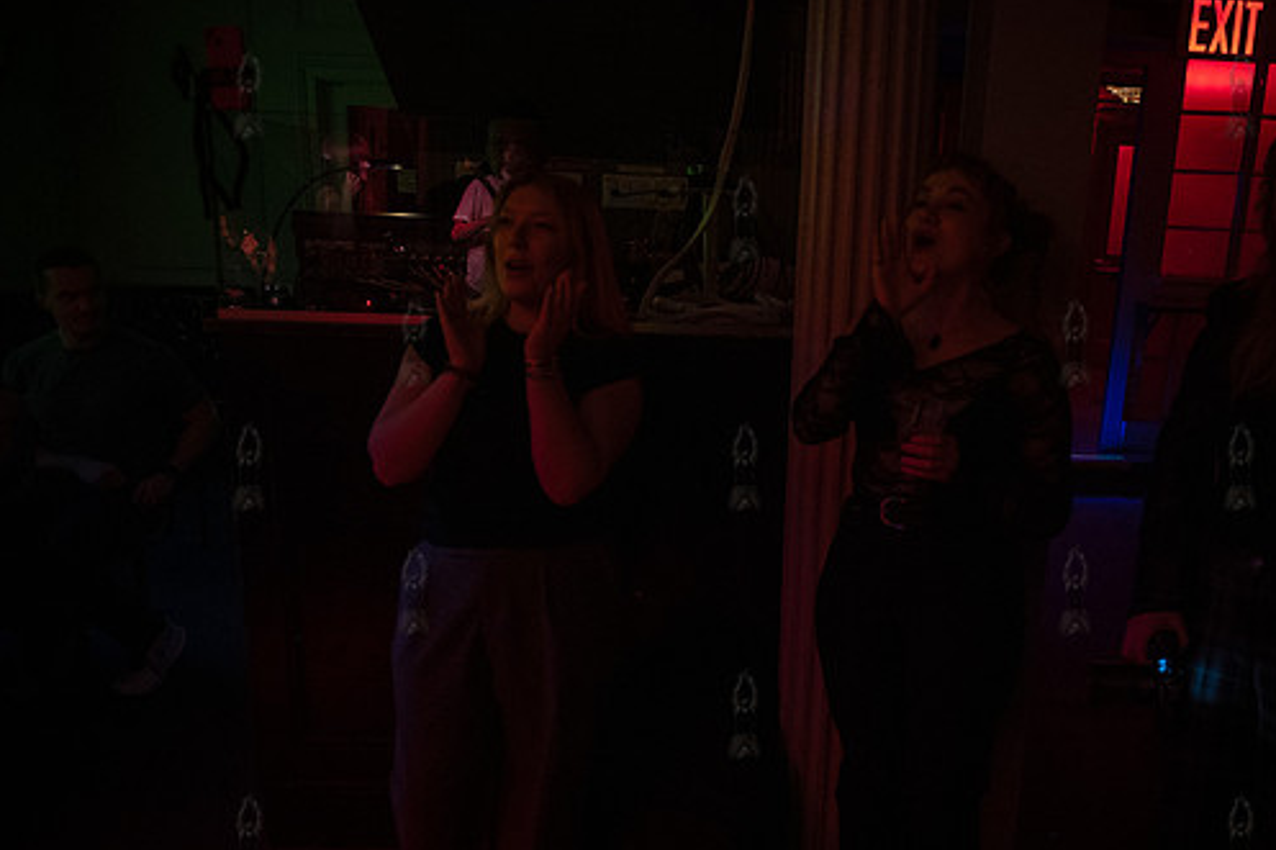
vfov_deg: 46.3
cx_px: 742
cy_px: 465
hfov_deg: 65.1
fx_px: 992
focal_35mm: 28
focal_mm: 24
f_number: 2.8
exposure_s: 1/200
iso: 8000
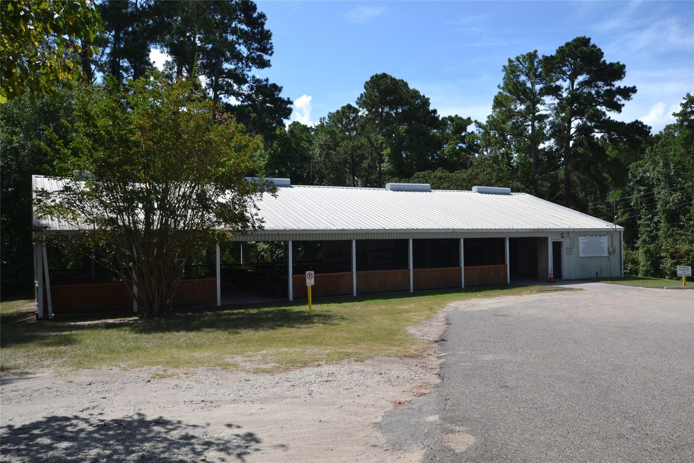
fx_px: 578
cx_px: 347
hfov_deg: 61.9
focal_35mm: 30
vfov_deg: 43.6
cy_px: 232
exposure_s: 1/250
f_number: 8
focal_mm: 20
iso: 100
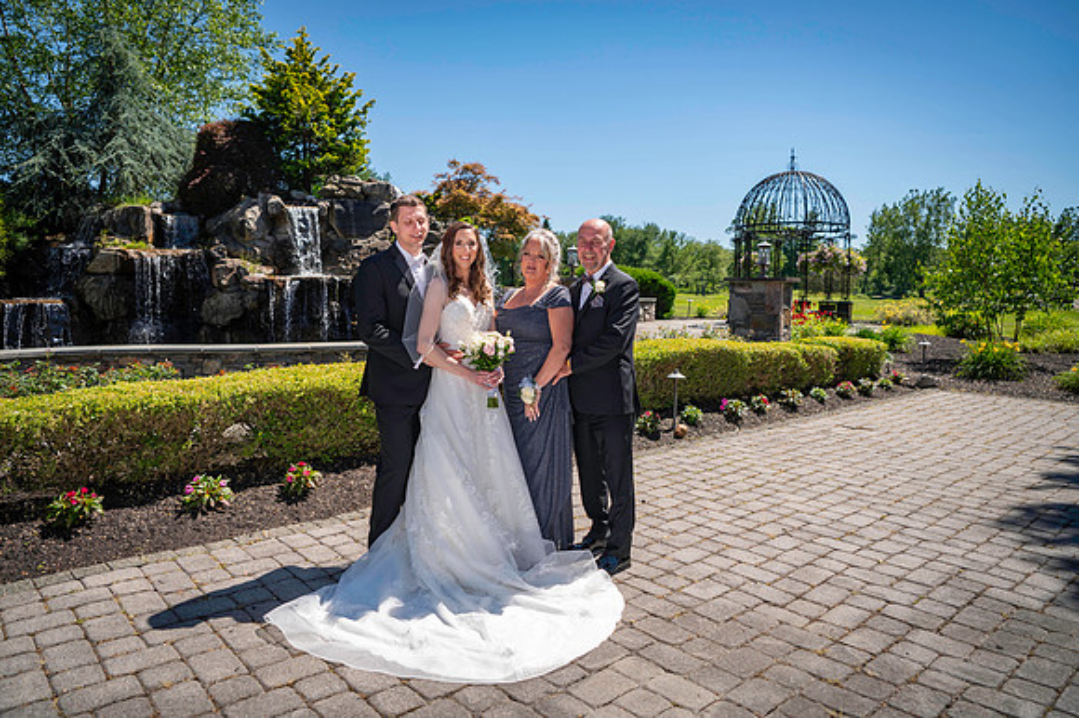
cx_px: 540
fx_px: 719
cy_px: 359
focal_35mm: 24
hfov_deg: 73.8
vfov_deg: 53.1
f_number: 3.2
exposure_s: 1/1600
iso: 100
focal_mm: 24
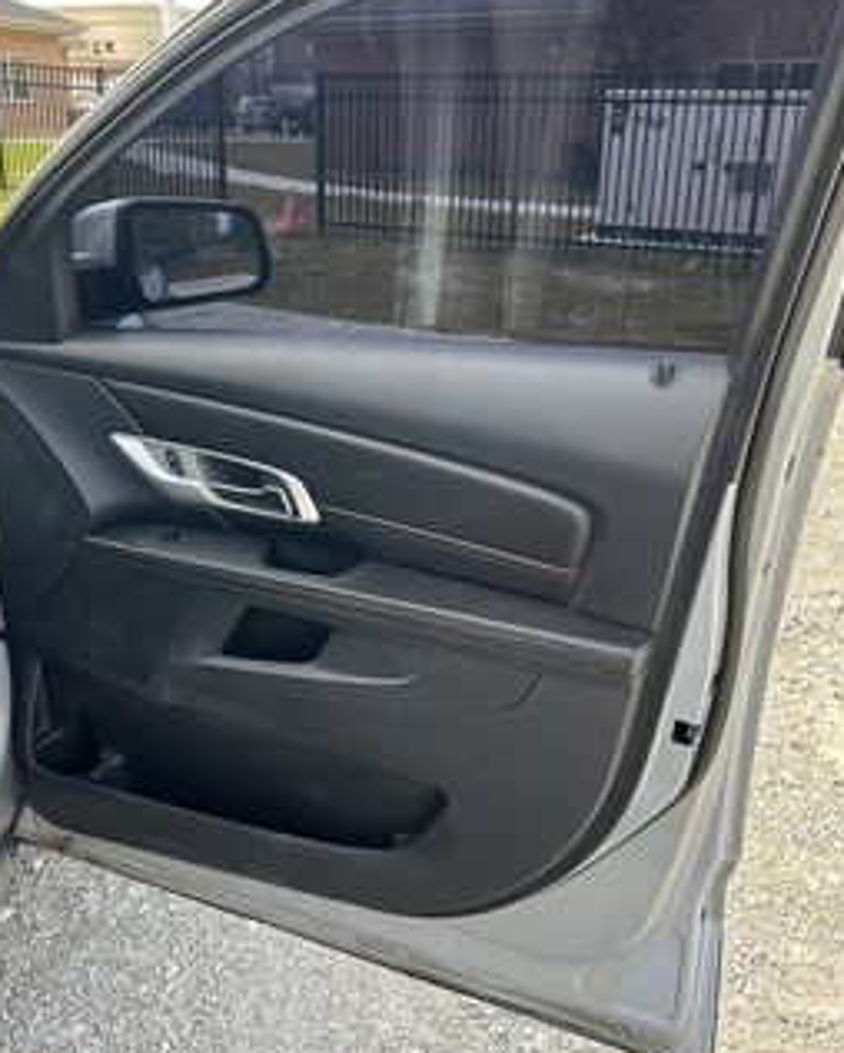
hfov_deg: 45.8
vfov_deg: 55.3
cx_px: 402
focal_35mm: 32
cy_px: 435
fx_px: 998
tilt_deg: -18.2
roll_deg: -1.4
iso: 40
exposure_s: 1/244
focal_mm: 5.7
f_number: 1.5
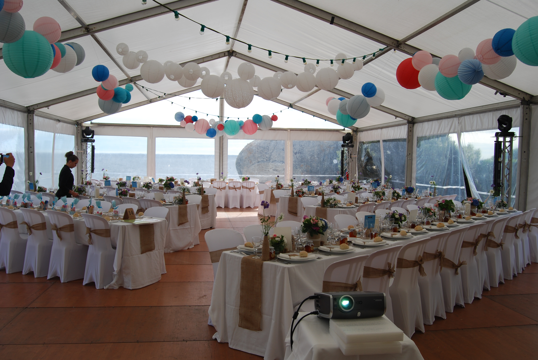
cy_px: 180
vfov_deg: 40.1
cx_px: 269
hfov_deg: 57.2
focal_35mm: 33
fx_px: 494
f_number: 7.1
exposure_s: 1/200
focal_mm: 22
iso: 100
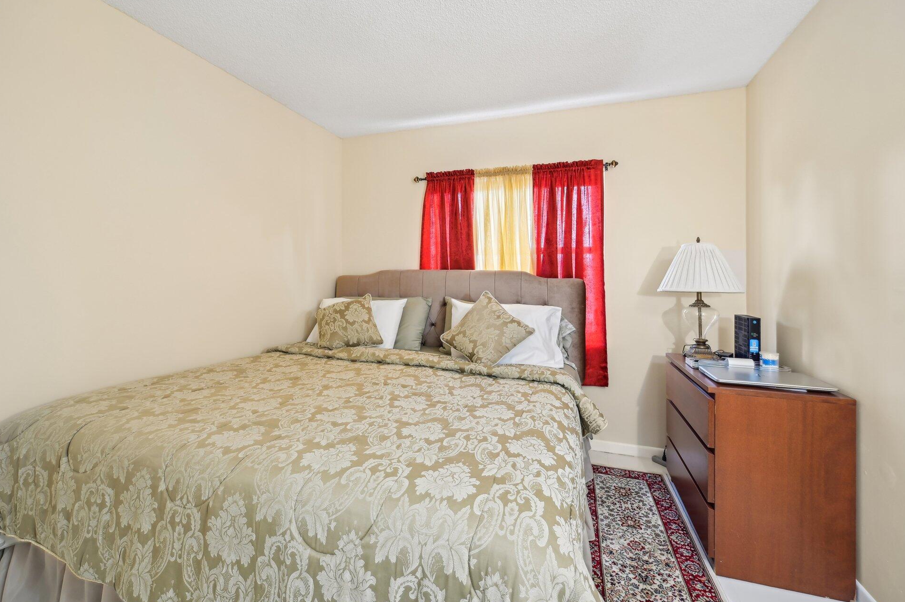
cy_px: 287
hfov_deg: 100.4
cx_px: 448
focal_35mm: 15
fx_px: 377
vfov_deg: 77.2
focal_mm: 14
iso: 400
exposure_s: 1/10
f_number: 5.6
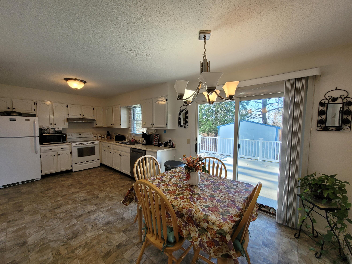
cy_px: 132
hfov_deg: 106.2
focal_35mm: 13
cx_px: 176
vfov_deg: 89.9
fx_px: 132
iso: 80
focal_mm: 1.74
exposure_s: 1/120
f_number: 2.2
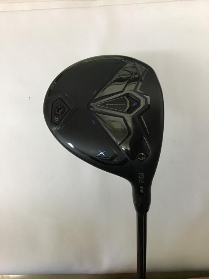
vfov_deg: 58.4
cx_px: 104
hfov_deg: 45.4
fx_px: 250
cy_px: 140
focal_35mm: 31
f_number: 2.4
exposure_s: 1/33
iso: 160
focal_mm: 3.3
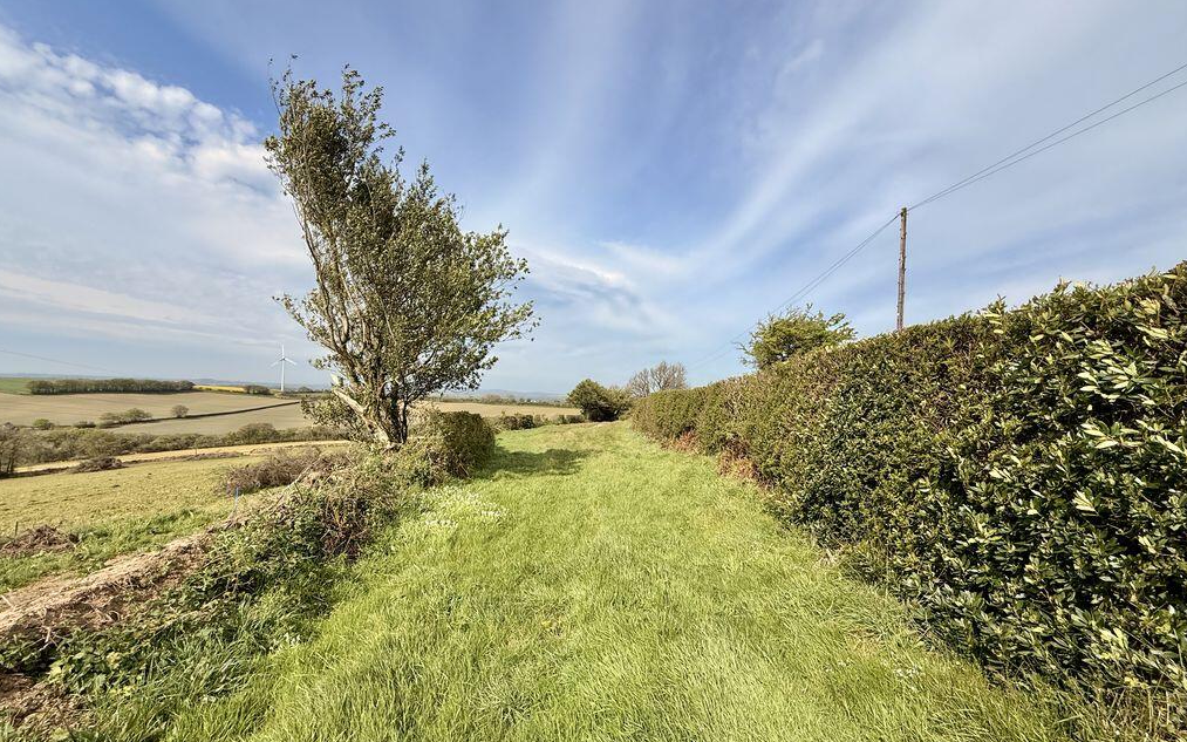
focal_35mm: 15
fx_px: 485
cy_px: 389
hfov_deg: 101.5
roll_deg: -1.8
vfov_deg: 74.7
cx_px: 594
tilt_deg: +1.4
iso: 50
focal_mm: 2.22
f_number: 2.2
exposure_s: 1/2506
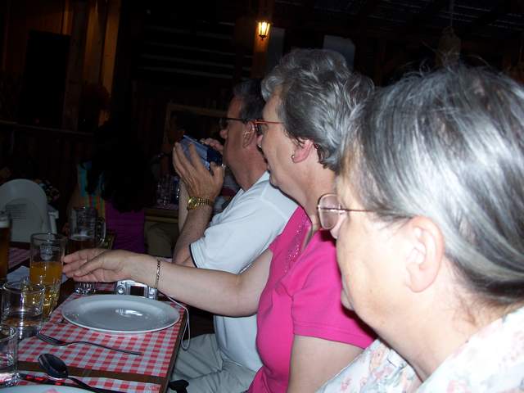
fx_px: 560
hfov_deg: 50.1
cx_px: 262
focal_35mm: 37
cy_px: 196
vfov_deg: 38.7
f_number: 2.8
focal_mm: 7.8
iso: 125
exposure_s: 1/60
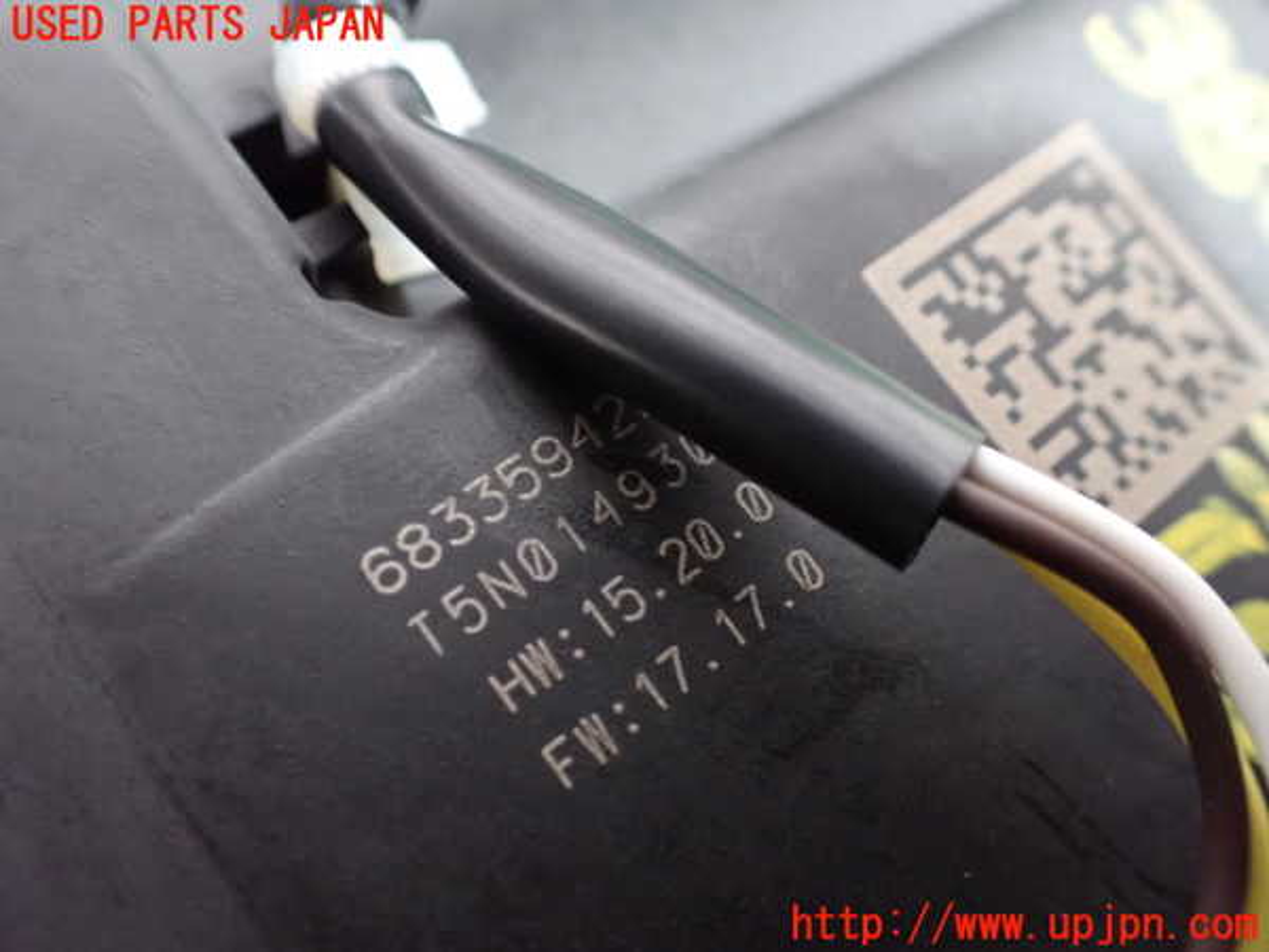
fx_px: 1100
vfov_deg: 46.8
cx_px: 634
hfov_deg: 60.0
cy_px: 476
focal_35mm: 30
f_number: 2.3
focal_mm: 5.4
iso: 1250
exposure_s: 1/30
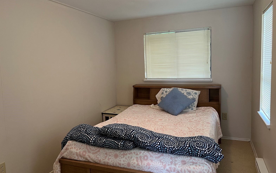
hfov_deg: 66.5
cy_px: 81
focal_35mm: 28
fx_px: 211
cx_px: 138
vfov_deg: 44.5
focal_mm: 5.1
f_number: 1.6
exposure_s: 1/60
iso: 125
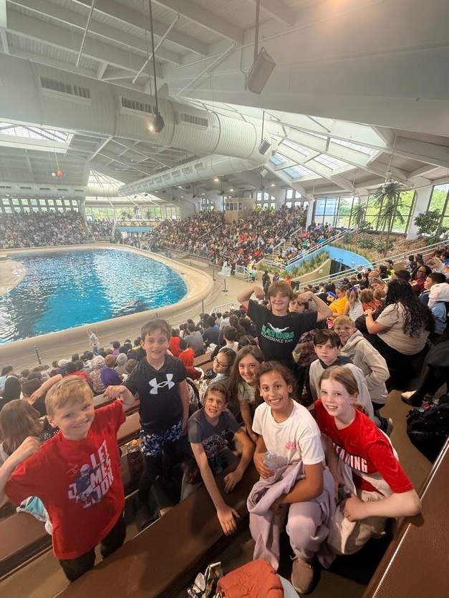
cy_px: 299
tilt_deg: -19.7
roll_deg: -0.7
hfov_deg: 85.7
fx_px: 242
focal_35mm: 14
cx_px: 224
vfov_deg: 102.1
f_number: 2.2
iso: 200
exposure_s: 1/99
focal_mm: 2.22
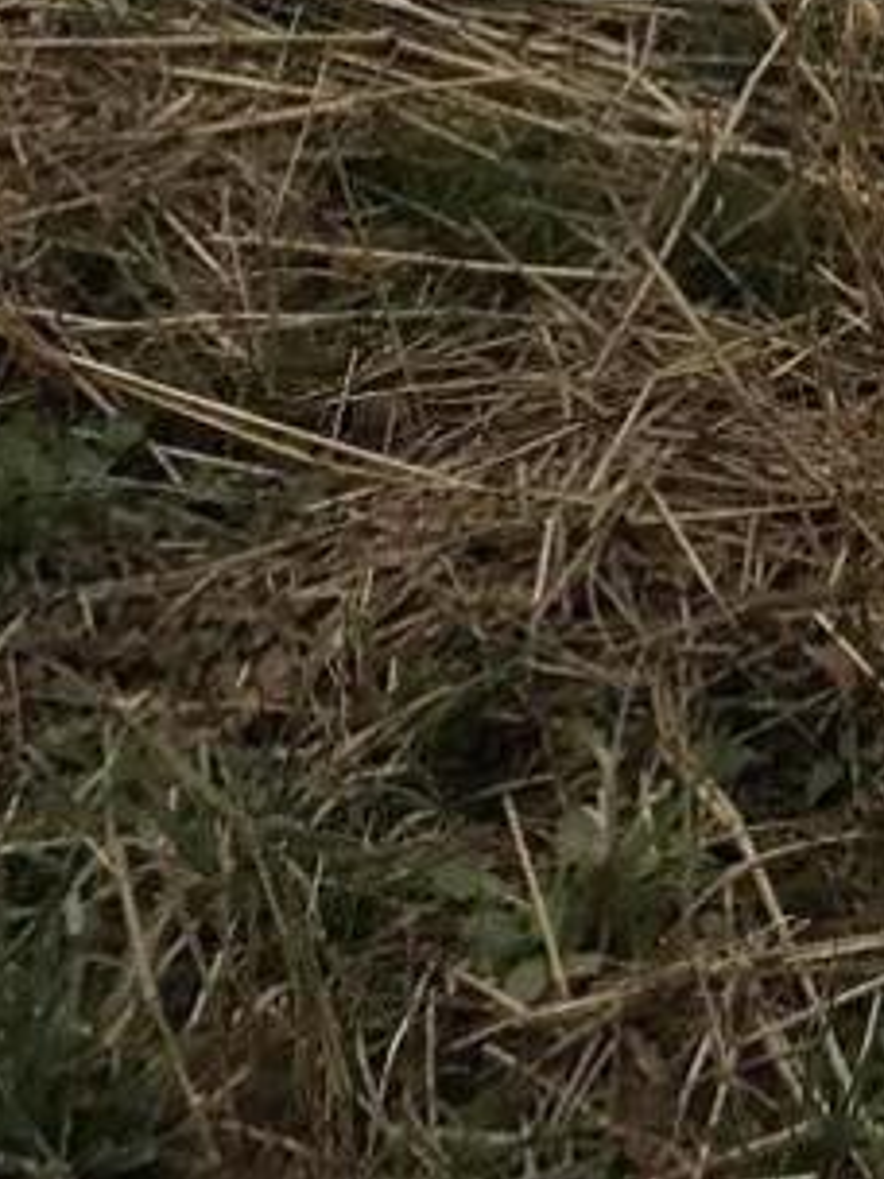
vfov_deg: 8.5
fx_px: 6504
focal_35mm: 191
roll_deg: +0.3
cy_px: -2509
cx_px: 834
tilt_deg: -3.4
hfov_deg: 7.7
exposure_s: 1/1183
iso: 25
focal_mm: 4.15
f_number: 2.2
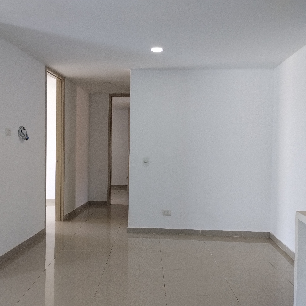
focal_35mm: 33
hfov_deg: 49.7
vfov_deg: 49.7
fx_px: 330
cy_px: 153
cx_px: 157
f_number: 1.8
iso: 341
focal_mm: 4.27
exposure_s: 1/40
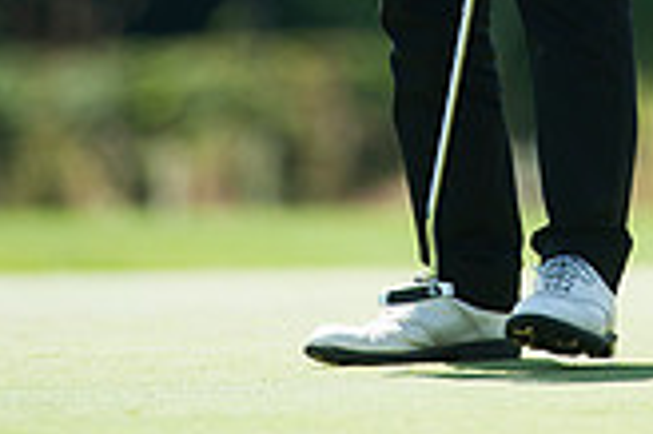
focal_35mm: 823
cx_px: 559
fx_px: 14913
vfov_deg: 1.7
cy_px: -350
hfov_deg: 2.5
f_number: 5
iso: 320
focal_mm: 300
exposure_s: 1/1600
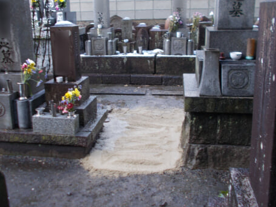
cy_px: 78
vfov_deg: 38.4
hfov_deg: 50.1
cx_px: 134
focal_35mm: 37
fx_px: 295
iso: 80
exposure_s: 1/40
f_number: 3.2
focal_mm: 4.6
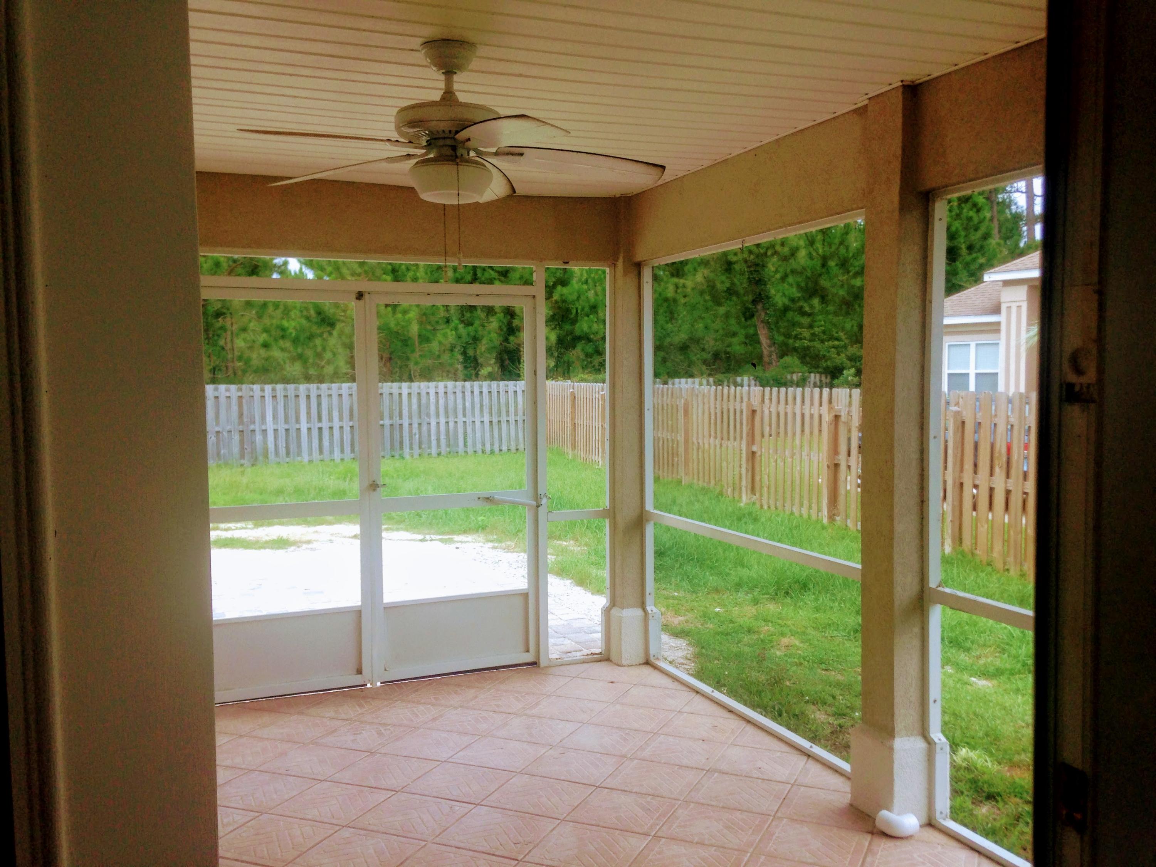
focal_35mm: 33
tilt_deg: -0.8
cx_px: 578
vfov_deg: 42.9
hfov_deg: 55.4
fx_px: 1102
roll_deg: -0.5
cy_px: 434
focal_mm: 4.12
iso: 50
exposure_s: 1/304
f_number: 2.4
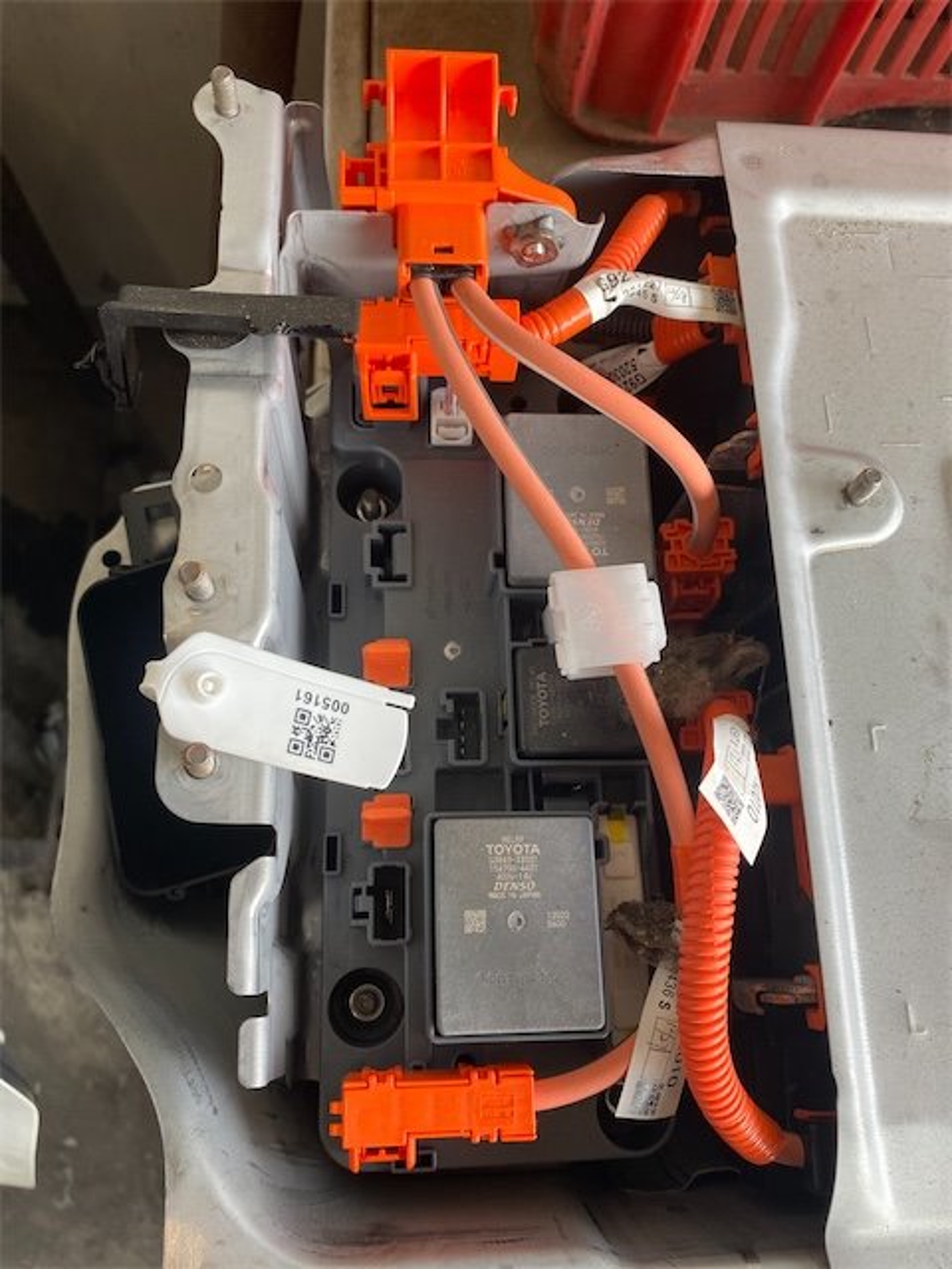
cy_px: 634
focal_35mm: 26
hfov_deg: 53.1
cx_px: 476
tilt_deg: -77.3
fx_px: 953
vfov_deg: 67.3
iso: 80
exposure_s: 1/121
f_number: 1.8
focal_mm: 4.25
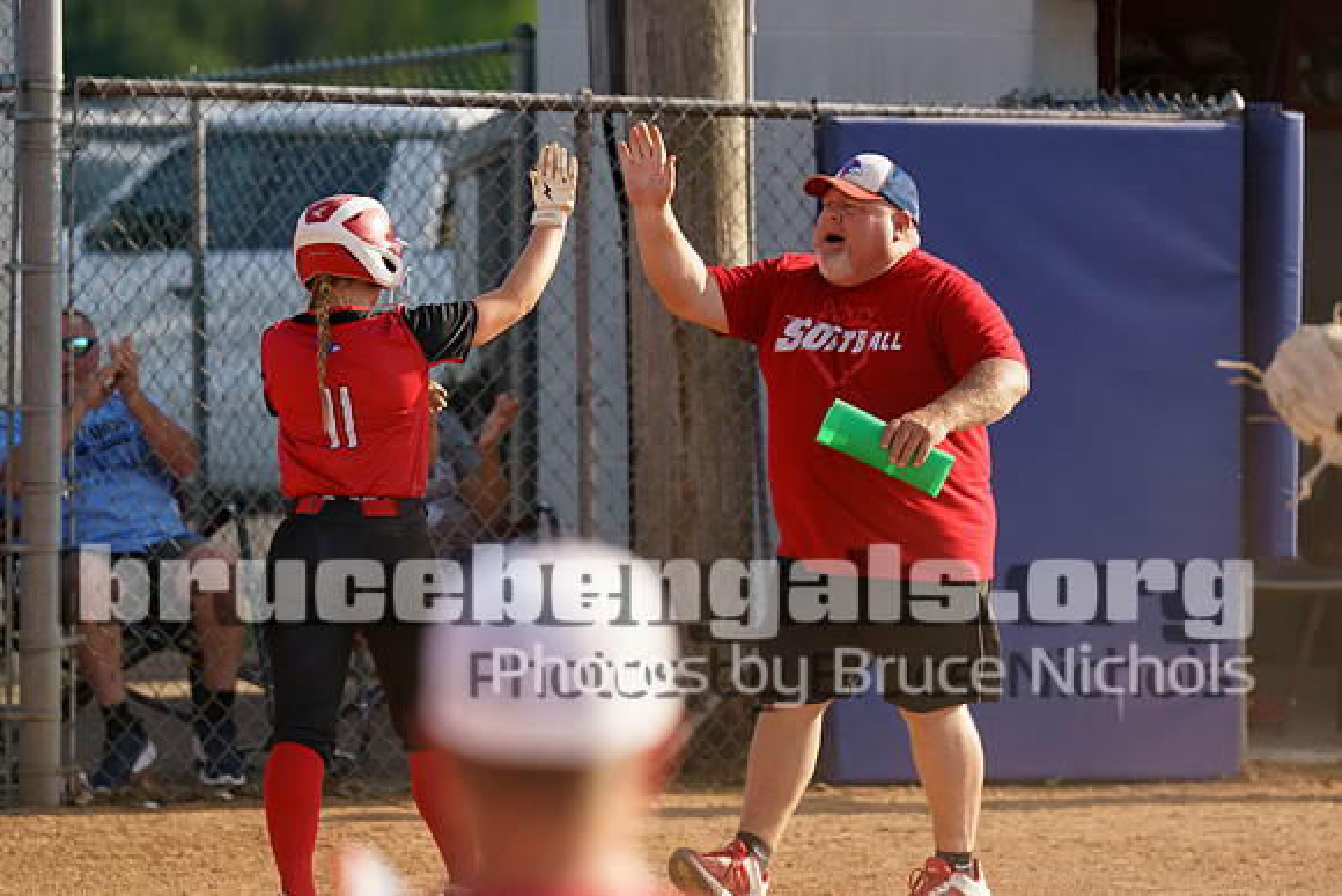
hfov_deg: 5.5
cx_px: 859
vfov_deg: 3.6
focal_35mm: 378
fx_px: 14077
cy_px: 317
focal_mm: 200
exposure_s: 1/3200
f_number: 2.8
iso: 320
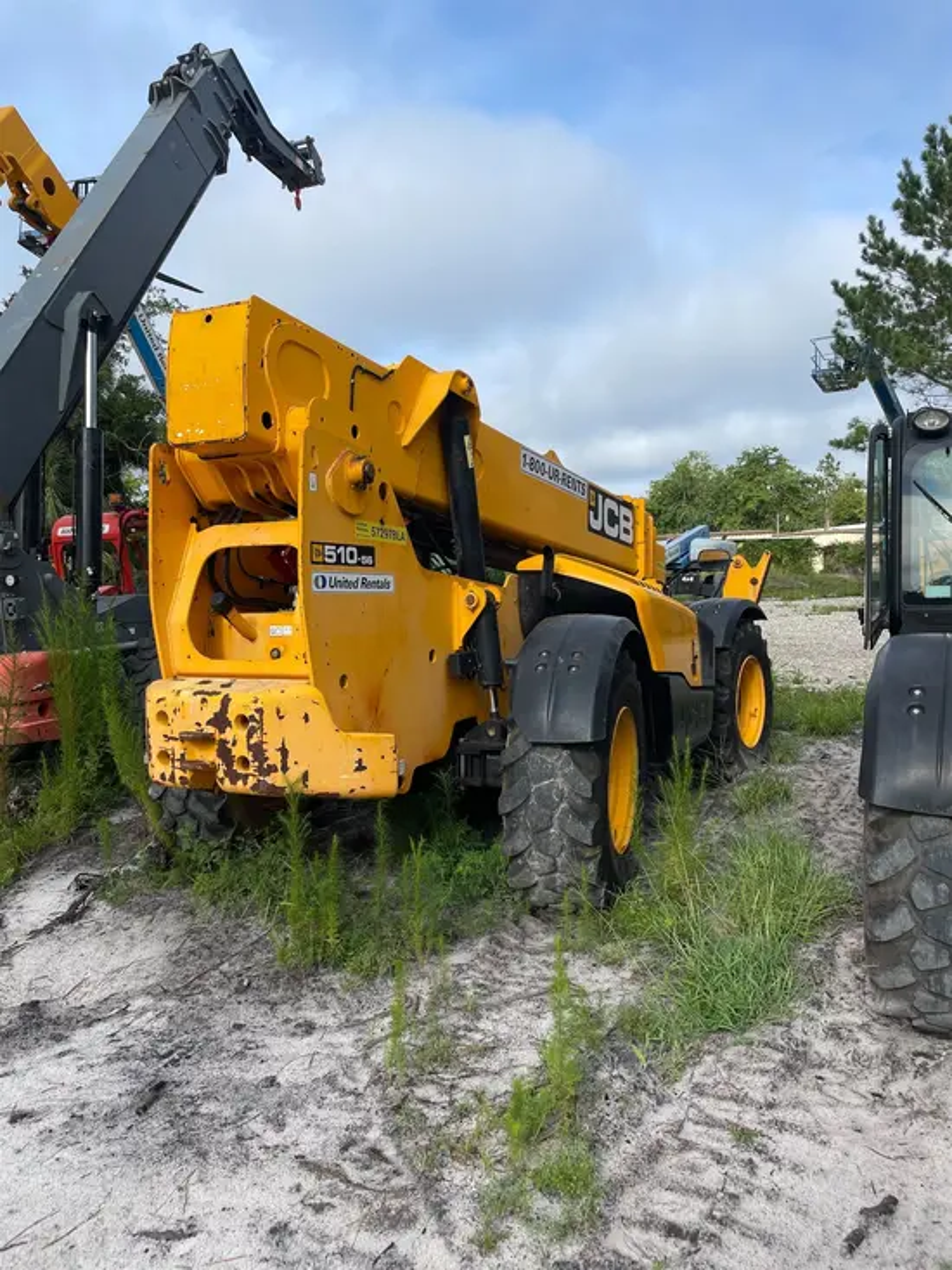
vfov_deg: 67.3
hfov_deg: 53.1
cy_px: 635
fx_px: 953
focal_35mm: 26
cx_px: 476
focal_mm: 4.2
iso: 32
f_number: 1.6
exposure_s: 1/2618
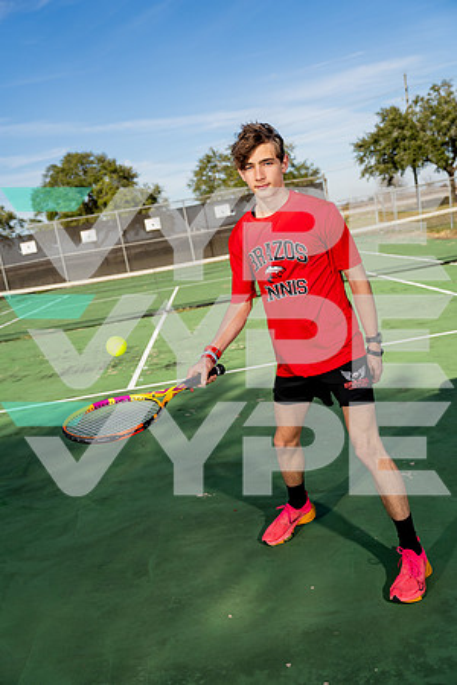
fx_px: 685
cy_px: 342
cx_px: 228
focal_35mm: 36
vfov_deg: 53.1
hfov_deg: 36.9
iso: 100
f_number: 4
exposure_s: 1/1250
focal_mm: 36
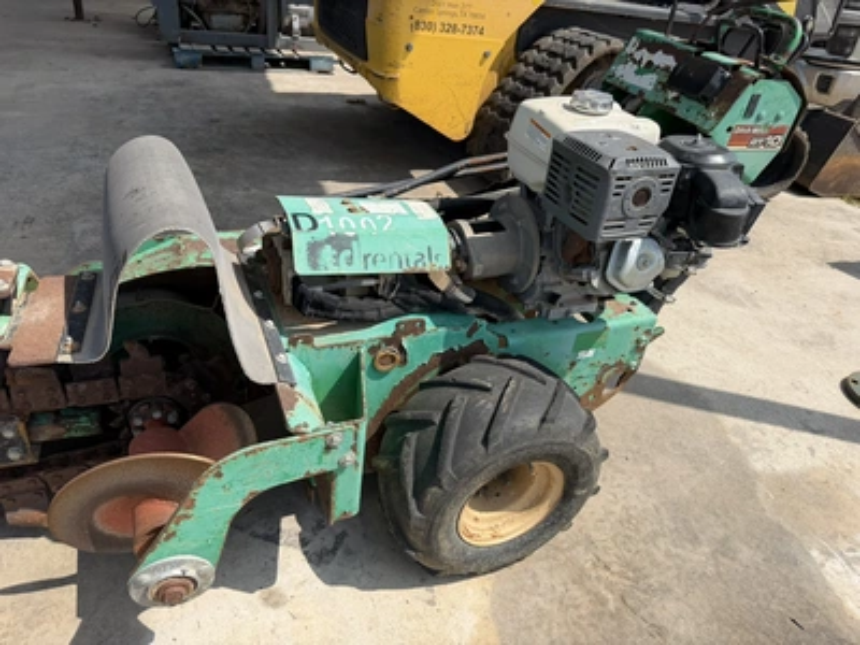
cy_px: 322
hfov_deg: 71.6
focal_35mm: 24
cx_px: 430
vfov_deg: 56.8
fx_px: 596
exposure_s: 1/3584
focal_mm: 6.76
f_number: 1.78
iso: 80
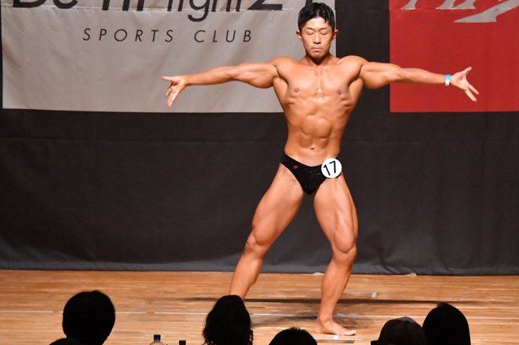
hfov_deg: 6.7
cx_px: 311
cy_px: 153
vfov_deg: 4.4
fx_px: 4465
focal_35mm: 310
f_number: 5.6
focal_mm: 170
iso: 12800
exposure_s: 1/400
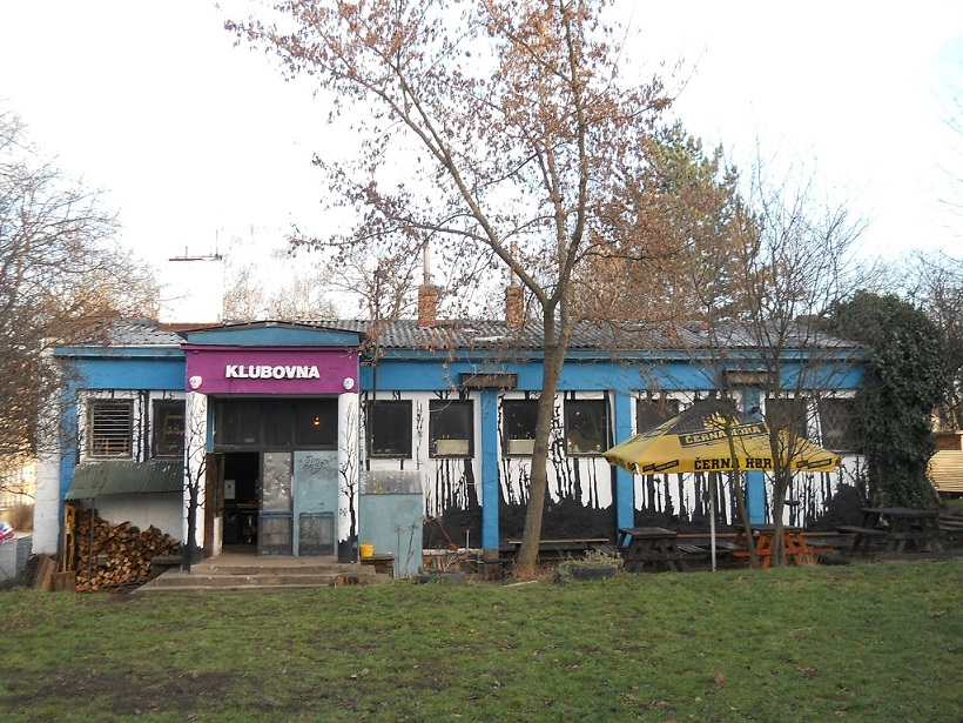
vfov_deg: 35.1
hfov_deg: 45.8
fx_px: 1141
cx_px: 482
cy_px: 362
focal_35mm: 41
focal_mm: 6.72
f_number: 3.1
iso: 80
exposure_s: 1/100
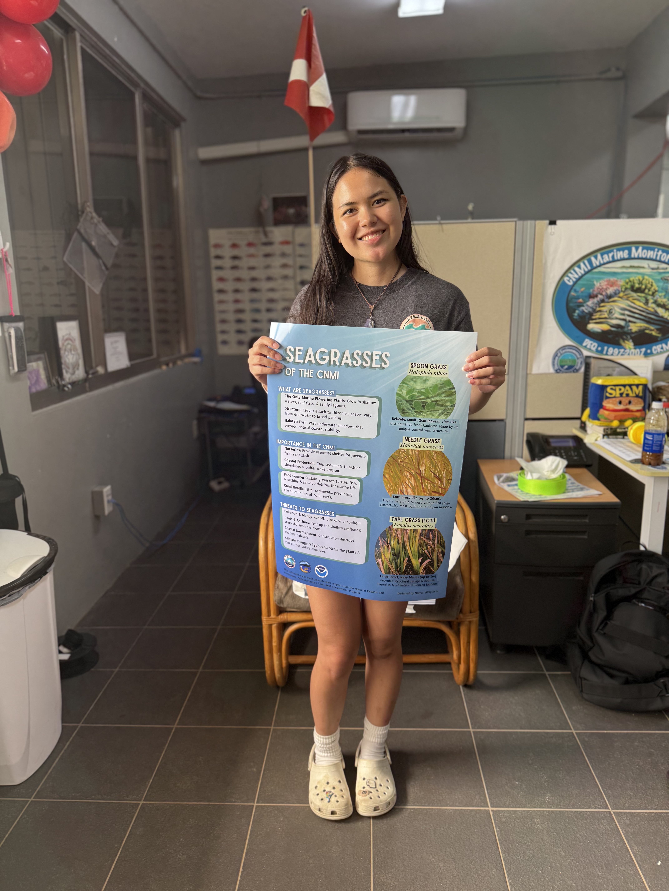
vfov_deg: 71.6
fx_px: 618
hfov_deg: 56.8
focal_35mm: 24
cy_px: 446
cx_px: 334
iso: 125
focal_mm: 6.76
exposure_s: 1/120
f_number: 1.78
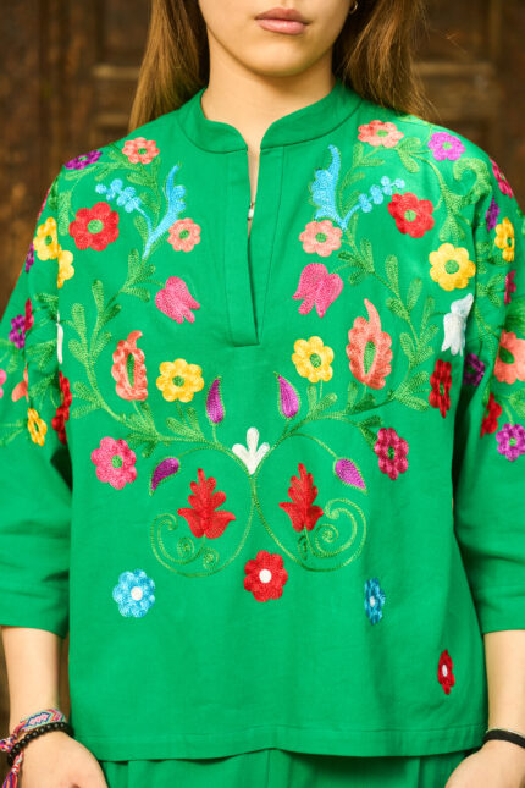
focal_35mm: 70
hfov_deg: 19.5
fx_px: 1531
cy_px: 394
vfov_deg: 28.8
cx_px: 262
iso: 500
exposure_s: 1/160
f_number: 2.8
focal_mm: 70
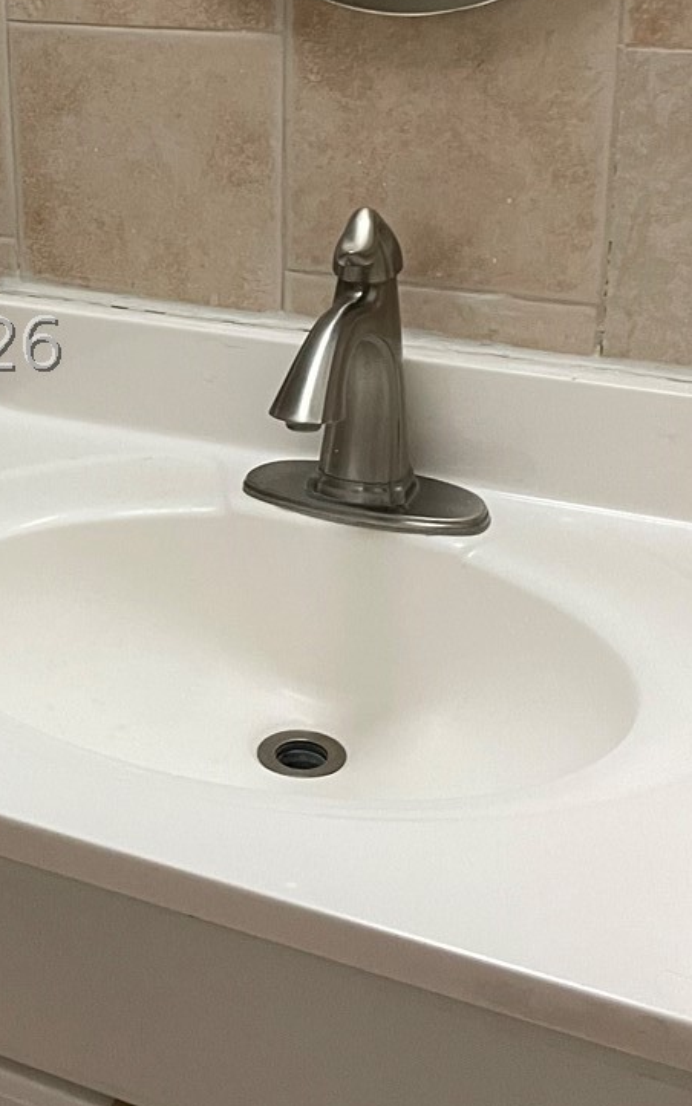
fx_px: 1840
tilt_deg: -21.2
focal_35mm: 61
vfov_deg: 33.1
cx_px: -29
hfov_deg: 20.5
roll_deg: +2.8
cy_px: 344
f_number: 1.6
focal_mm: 4.2
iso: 320
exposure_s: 1/60
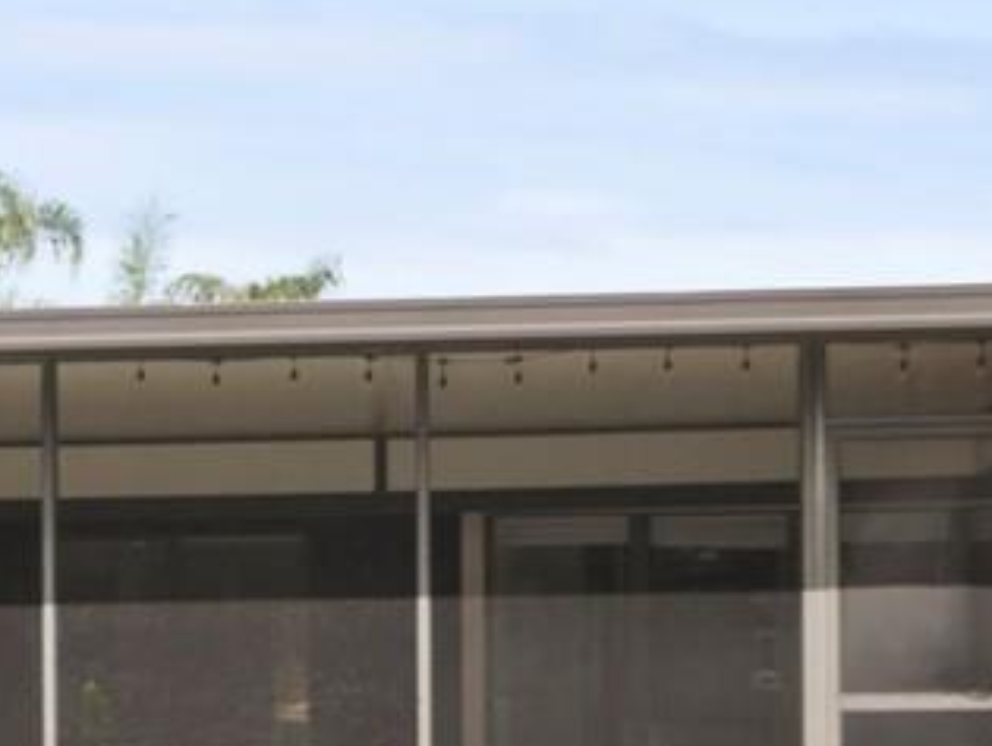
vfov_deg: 20.6
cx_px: 220
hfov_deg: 26.9
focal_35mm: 71
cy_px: 541
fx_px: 2037
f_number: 9
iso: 200
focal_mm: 7
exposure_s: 1/640
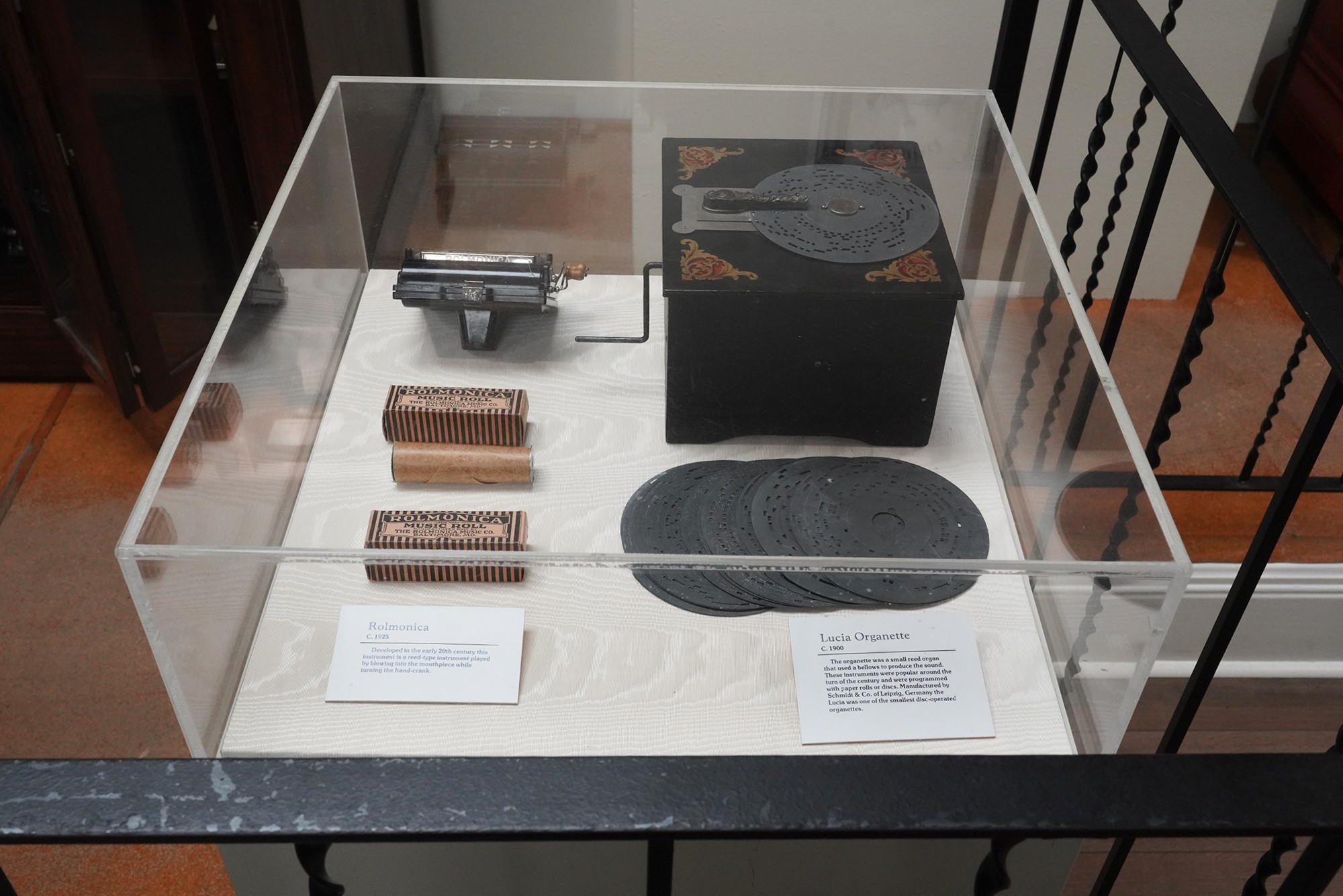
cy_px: 448
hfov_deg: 55.8
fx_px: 1268
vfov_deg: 38.9
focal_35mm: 34
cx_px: 672
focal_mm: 34
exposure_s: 1/80
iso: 5000
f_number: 13
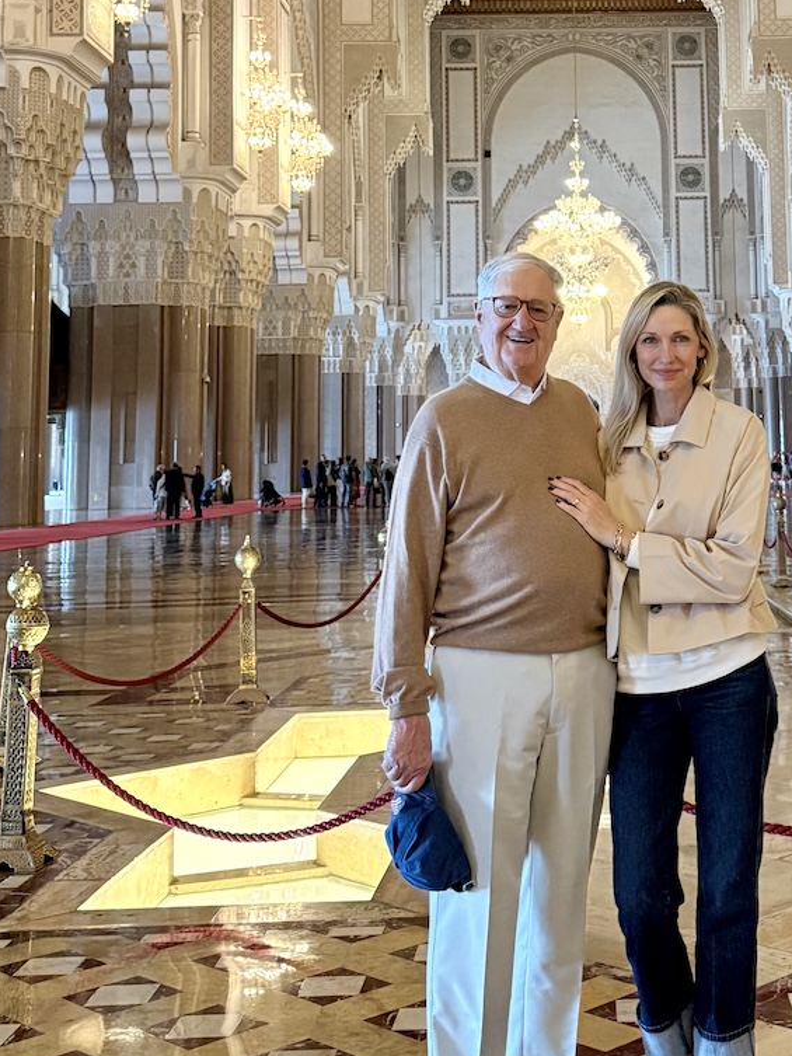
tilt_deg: +8.0
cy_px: 262
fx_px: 1555
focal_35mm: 51
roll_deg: +0.9
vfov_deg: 36.6
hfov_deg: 28.0
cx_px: 627
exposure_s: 1/33
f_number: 1.78
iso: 640
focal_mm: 6.76
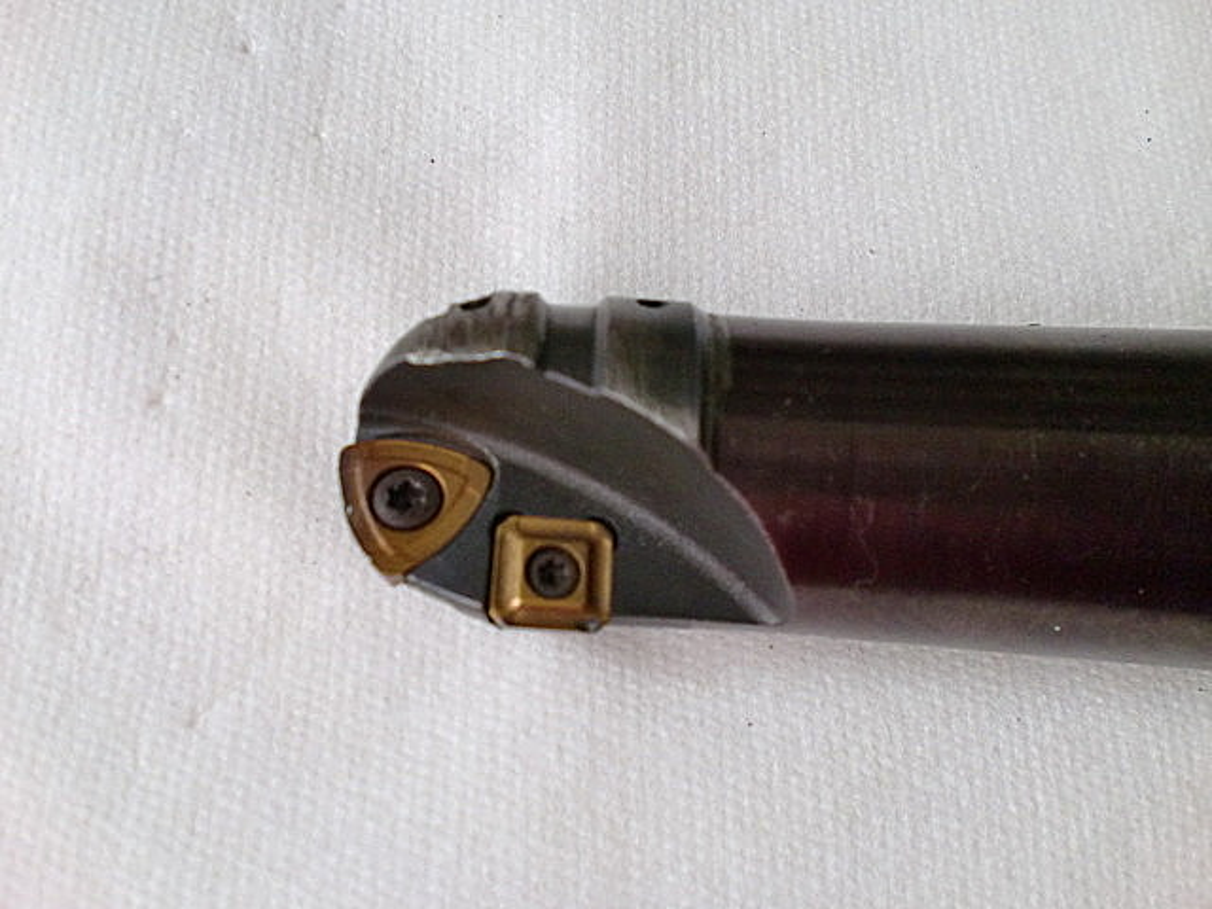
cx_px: 606
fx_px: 1225
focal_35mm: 35
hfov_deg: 52.6
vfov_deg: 40.7
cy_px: 454
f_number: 3.1
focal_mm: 6.3
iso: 320
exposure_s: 1/60
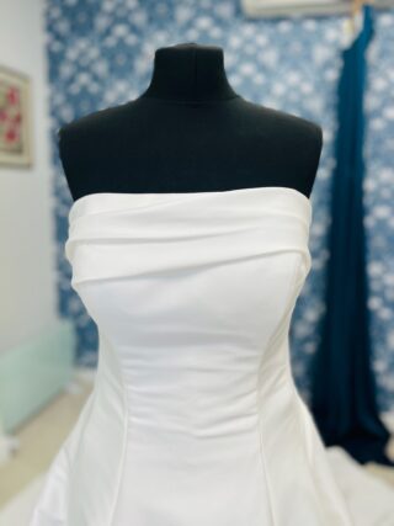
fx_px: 395
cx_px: 197
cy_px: 263
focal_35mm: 26
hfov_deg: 53.0
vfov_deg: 67.3
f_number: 1.6
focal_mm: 5.1
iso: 32
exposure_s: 1/120
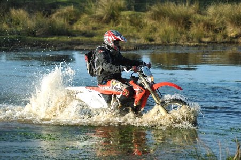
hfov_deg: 18.6
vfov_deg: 12.4
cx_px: 120
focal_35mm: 110
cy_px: 80
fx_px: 736
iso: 400
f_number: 3.5
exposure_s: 1/3200
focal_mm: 110
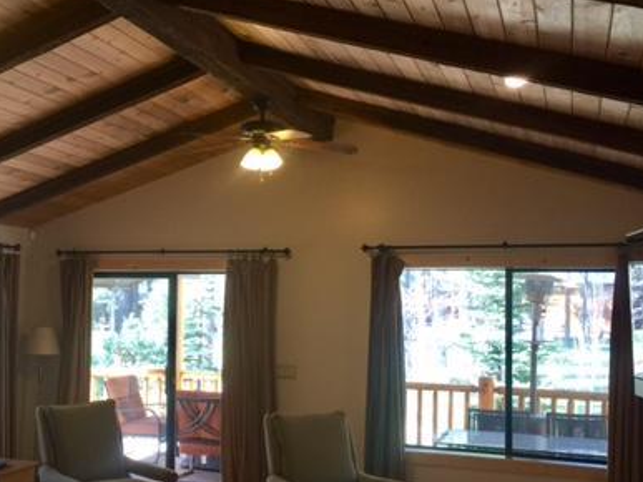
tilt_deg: +1.5
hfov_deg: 38.9
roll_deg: -0.4
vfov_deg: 30.2
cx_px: 179
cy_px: 274
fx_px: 891
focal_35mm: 48
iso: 40
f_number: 2.2
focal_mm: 4.15
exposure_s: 1/40
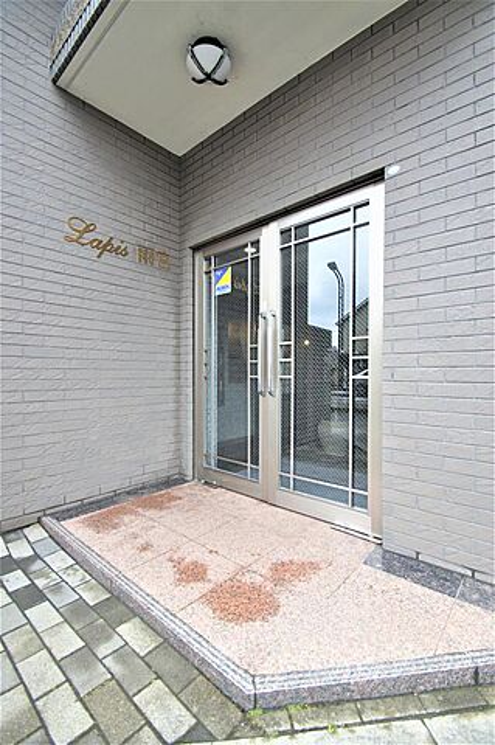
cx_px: 248
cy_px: 372
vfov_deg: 100.4
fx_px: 310
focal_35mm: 15
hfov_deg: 77.2
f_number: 5
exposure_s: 1/60
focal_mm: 10
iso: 100
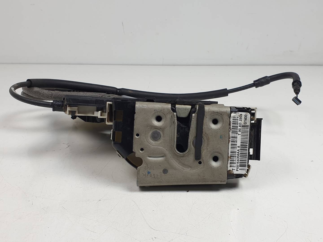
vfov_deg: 53.1
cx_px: 162
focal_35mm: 26
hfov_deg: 67.3
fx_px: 243
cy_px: 121
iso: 50
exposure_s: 1/201
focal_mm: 4.3
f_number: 2.4
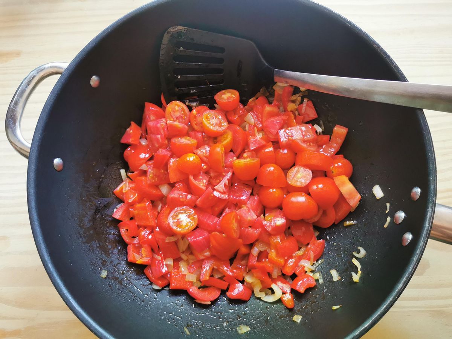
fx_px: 353
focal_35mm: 27
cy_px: 170
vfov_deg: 51.4
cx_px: 226
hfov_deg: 65.3
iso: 200
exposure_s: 1/60
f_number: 1.6
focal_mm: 5.56
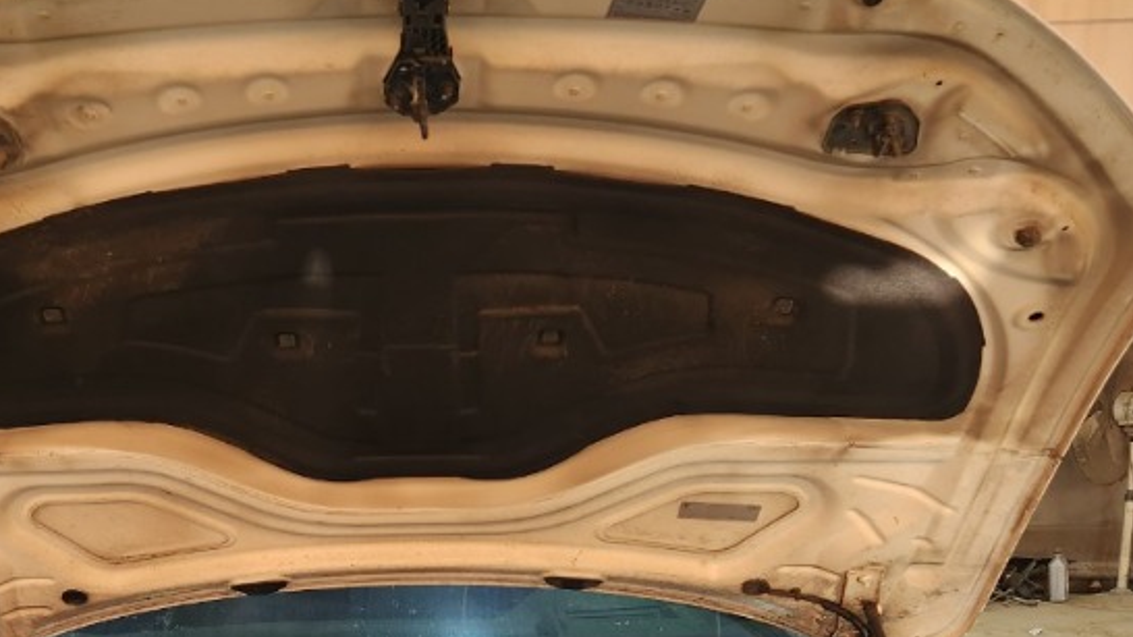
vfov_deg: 24.2
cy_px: 649
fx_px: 1412
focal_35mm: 47
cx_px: 444
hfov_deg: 43.5
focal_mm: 5.4
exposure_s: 1/120
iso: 125
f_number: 1.8
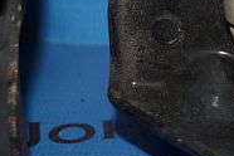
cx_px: 462
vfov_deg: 7.0
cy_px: -4
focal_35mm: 194
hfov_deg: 9.9
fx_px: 1261
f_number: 4.5
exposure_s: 1/60
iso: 125
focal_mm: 30
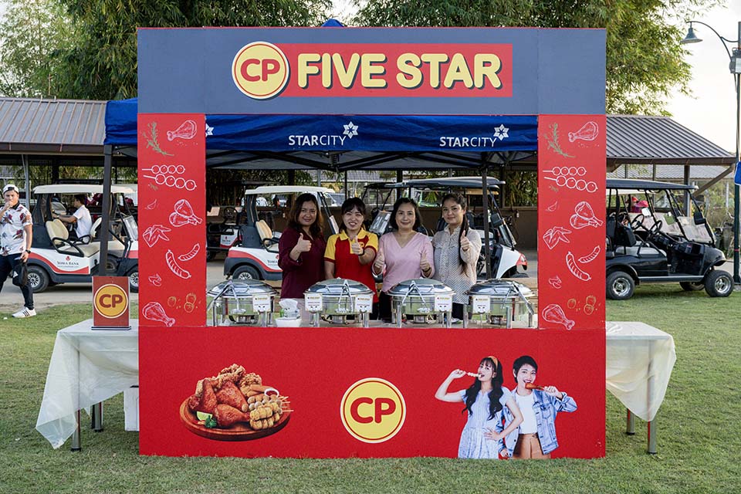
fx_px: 844
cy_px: 247
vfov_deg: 32.6
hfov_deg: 47.4
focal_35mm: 41
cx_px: 370
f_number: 7.1
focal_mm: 41
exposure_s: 1/250
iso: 1400
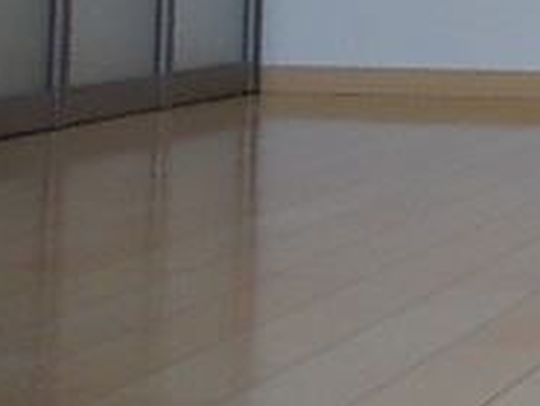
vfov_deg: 14.3
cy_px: -196
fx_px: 1514
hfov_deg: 17.2
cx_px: 919
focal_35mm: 97
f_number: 2.7
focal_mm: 4
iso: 200
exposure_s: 1/160
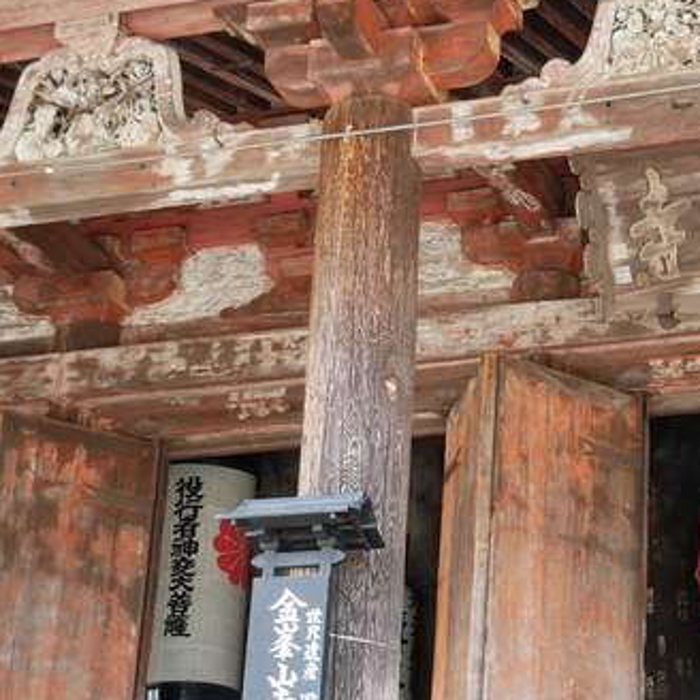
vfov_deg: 21.3
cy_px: 468
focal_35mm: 81
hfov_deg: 20.9
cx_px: 638
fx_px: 1853
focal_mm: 25
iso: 250
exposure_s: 1/60
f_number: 4.5
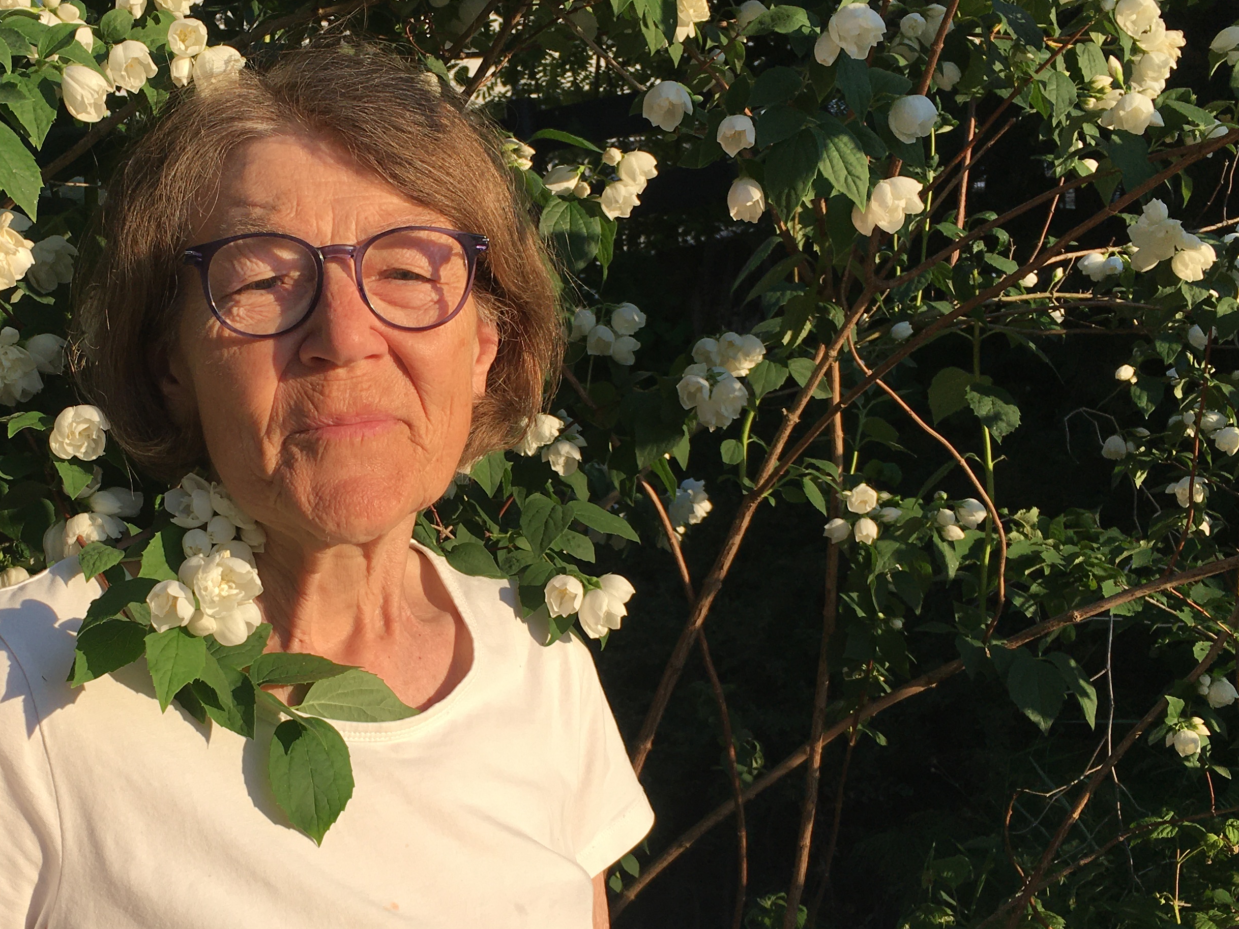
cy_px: 534
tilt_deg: -2.3
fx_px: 1718
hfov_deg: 38.9
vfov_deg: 30.2
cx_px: 361
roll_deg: +3.4
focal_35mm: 48
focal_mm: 4.15
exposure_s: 1/1068
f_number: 2.2
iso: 25
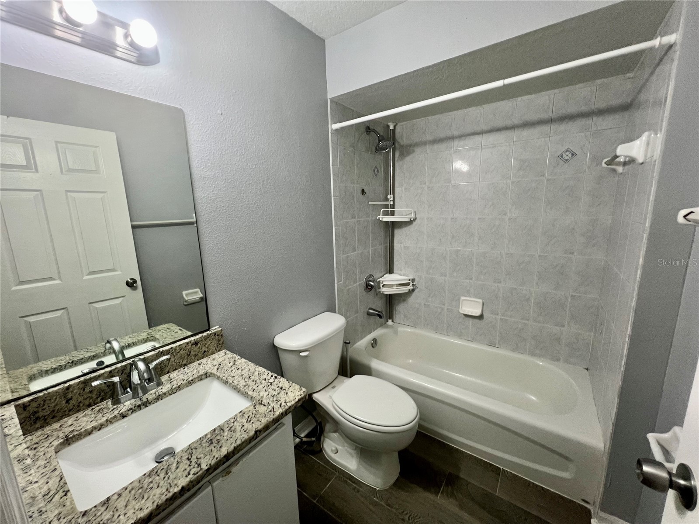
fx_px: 263
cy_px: 262
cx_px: 350
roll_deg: +1.3
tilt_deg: -12.3
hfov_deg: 106.2
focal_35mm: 13
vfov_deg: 89.9
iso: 250
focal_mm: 1.57
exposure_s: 1/120
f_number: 1.8
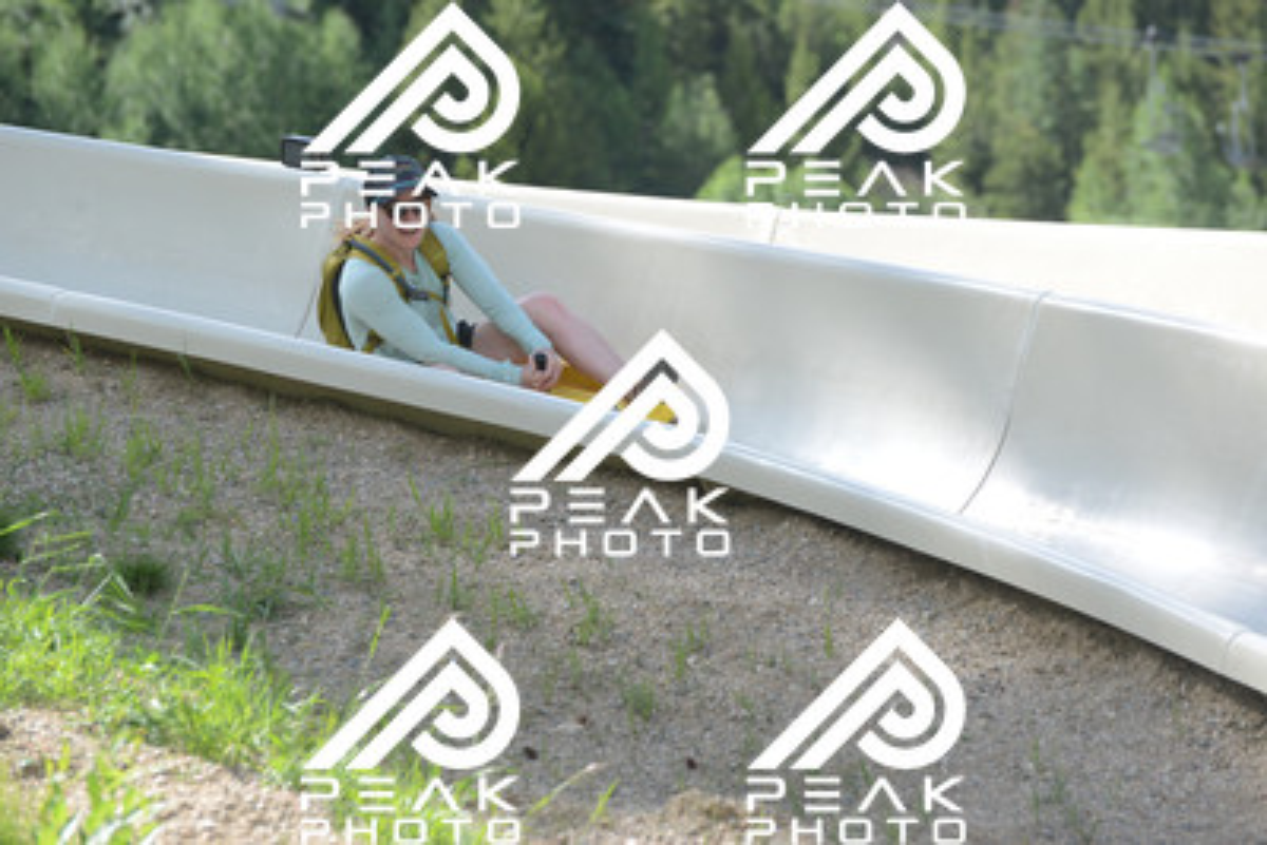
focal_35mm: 195
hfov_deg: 10.5
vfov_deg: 7.0
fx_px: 6865
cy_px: 422
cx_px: 634
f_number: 6.3
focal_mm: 195
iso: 1100
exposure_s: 1/1250
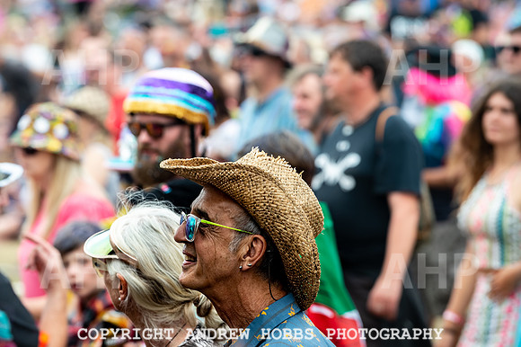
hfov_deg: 7.9
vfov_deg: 5.3
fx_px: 3756
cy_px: 179
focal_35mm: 260
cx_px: 184
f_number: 5.6
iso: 160
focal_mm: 200
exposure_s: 1/250
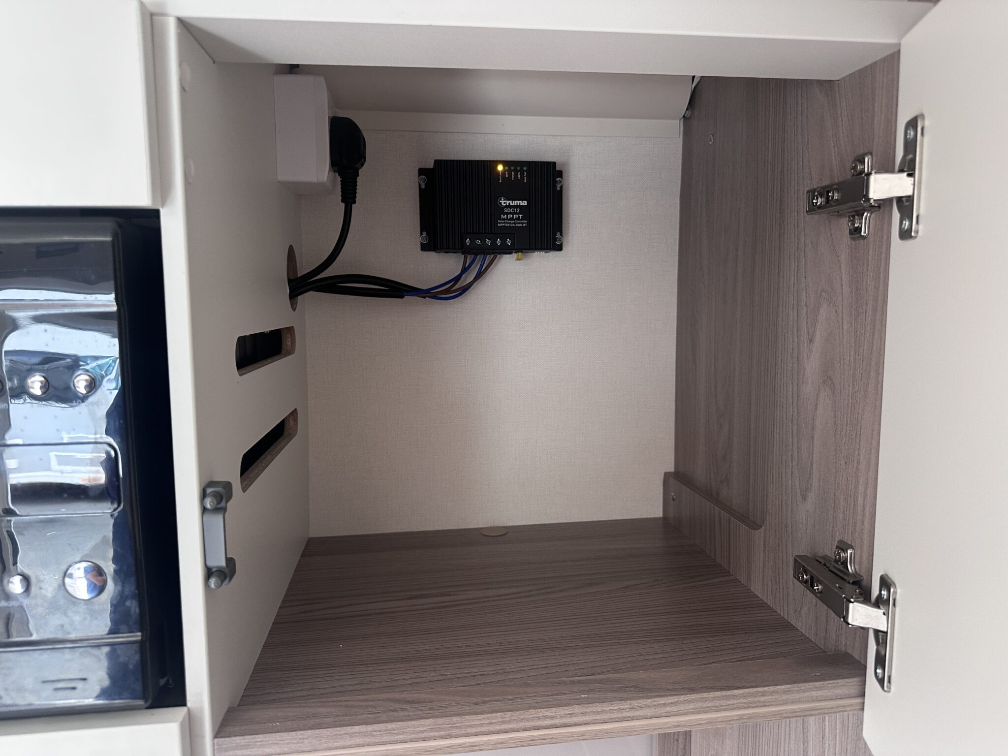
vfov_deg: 56.8
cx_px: 504
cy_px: 378
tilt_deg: -4.8
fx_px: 699
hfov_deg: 71.6
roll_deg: +0.9
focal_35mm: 24
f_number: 1.78
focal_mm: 6.86
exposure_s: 1/73
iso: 250
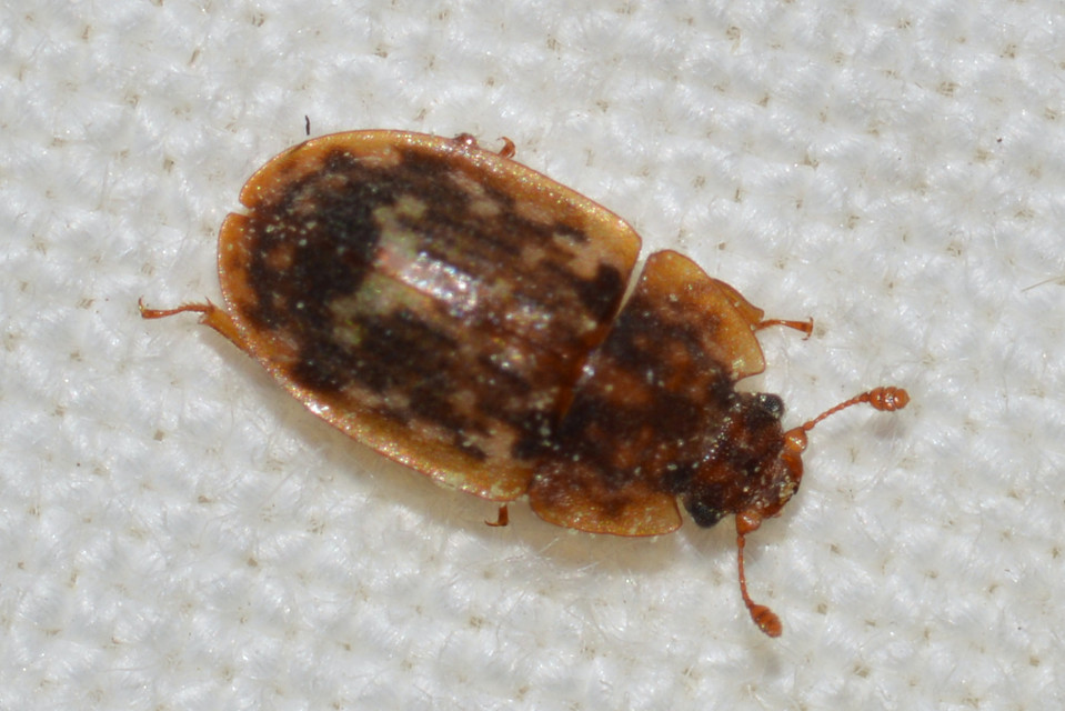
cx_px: 532
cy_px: 356
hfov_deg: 13.7
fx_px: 4439
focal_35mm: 150
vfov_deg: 9.2
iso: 100
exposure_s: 1/200
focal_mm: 100
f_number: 22
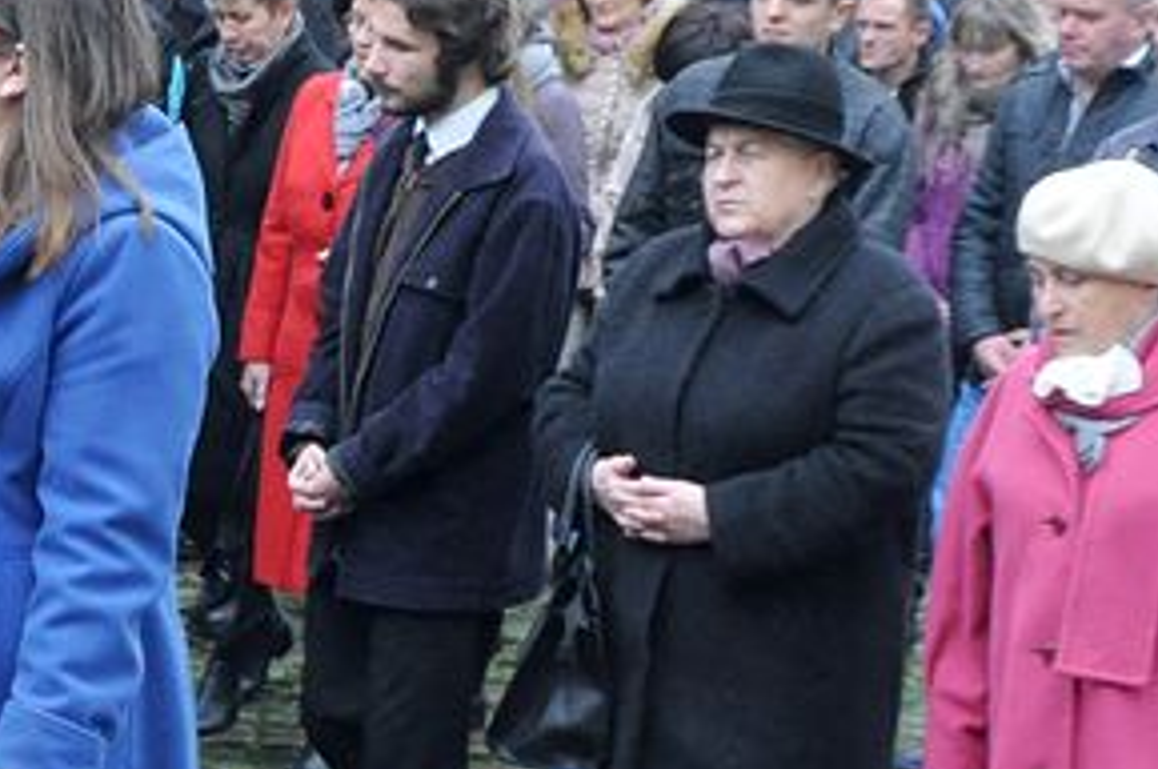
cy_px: 555
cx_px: -56
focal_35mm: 141
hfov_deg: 14.3
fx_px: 4530
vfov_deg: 9.7
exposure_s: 1/160
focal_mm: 32
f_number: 6.3
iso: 1600
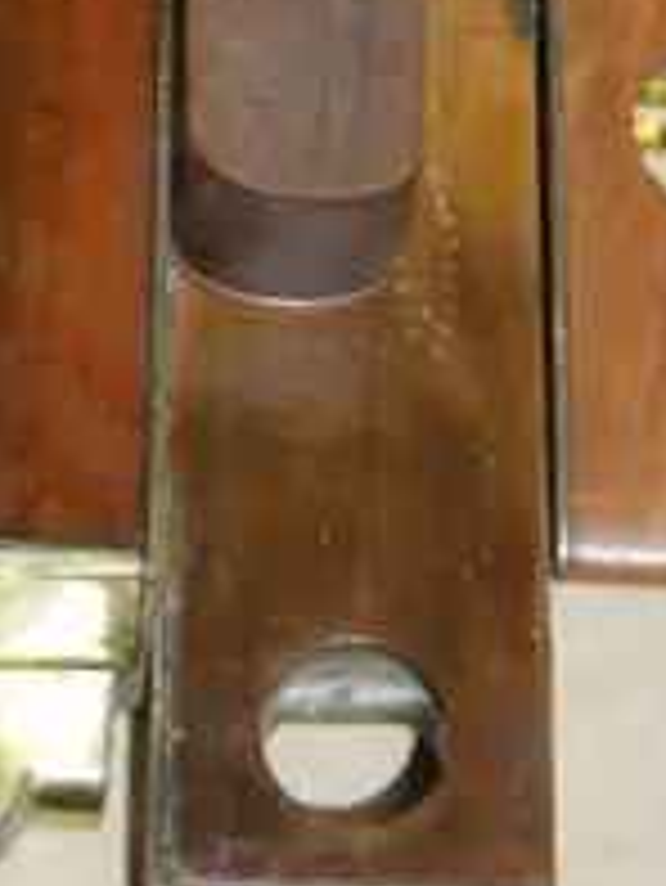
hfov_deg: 8.4
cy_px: -175
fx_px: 4536
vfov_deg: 11.0
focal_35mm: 177
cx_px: 497
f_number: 4.5
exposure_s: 1/60
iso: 640
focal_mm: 17
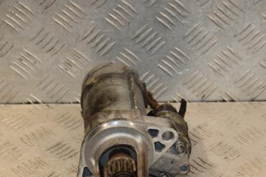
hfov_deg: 16.1
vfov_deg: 10.8
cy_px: 122
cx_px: 135
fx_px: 938
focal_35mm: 127
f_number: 8
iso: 800
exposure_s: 1/200
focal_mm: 52
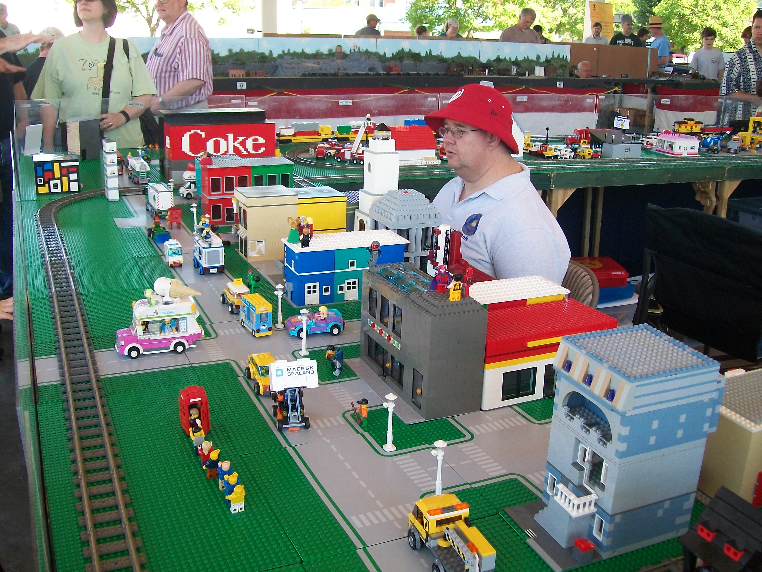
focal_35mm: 36
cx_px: 381
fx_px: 792
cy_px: 286
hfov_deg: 51.4
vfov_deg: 39.7
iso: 80
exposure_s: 1/125
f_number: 2.7
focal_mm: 6
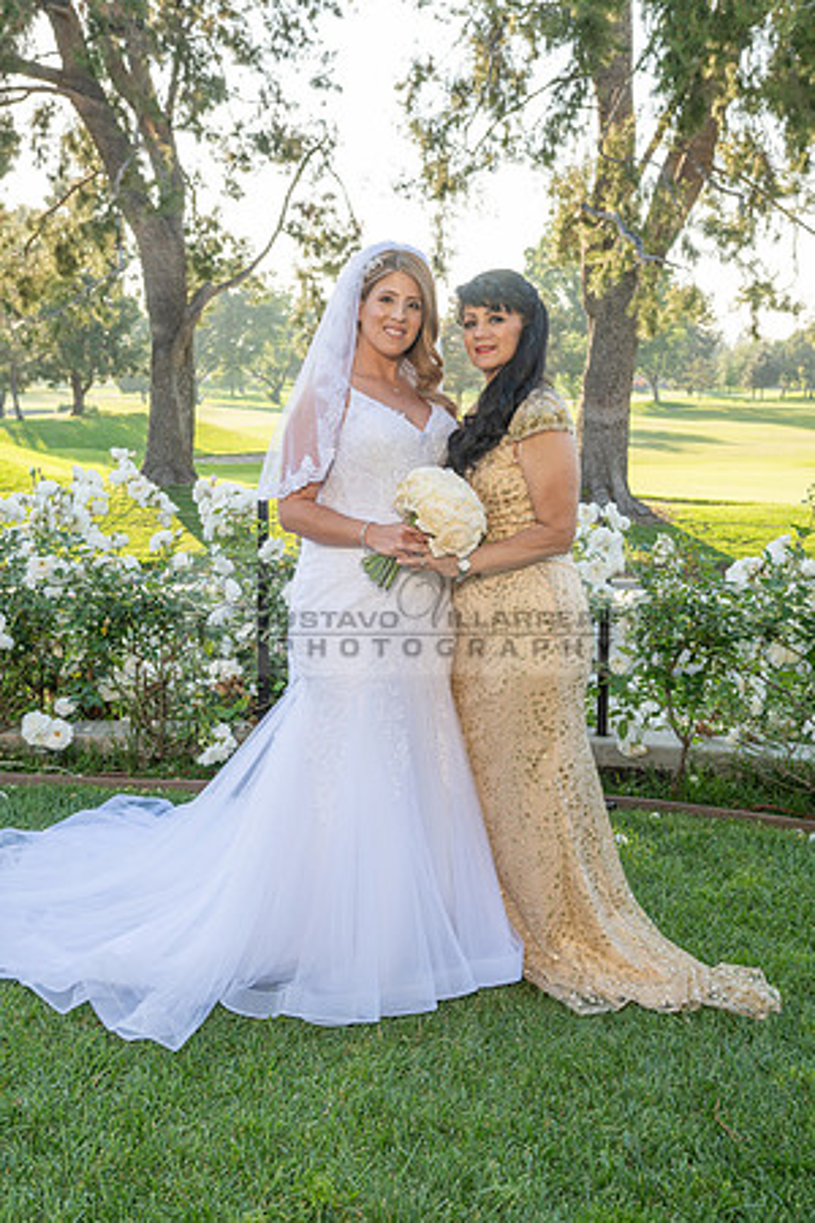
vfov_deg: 48.5
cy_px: 612
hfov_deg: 33.4
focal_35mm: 40
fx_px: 1358
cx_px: 408
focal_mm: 40
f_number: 6.3
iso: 200
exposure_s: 1/160
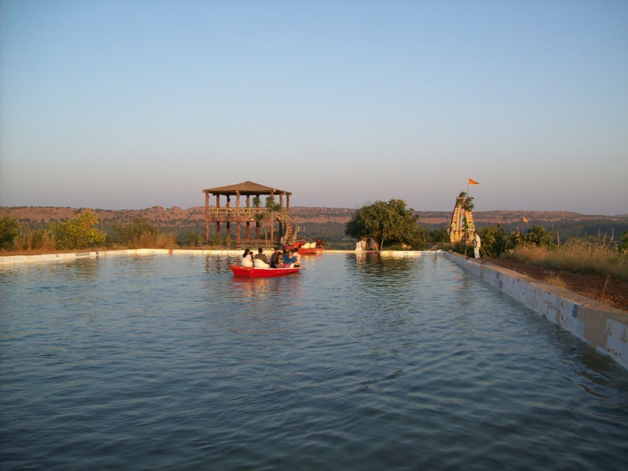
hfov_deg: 51.4
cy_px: 236
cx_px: 314
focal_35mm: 36
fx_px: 653
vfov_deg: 39.7
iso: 80
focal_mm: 6
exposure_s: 1/474
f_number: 2.7
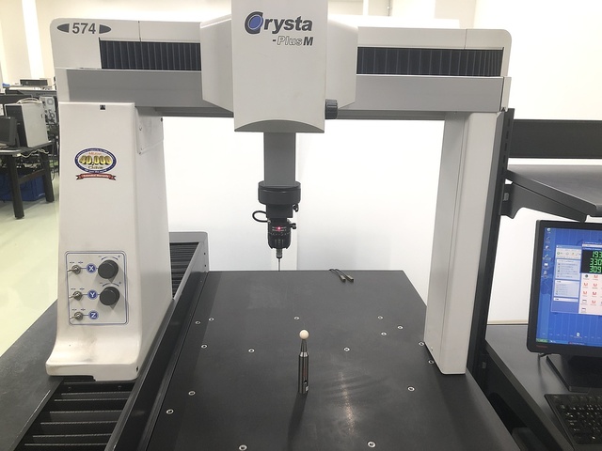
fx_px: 487
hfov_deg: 63.4
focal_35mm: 28
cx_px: 301
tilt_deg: -17.7
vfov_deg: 49.7
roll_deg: -0.7
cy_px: 226
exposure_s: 1/25
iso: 32
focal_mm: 3.99
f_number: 1.8
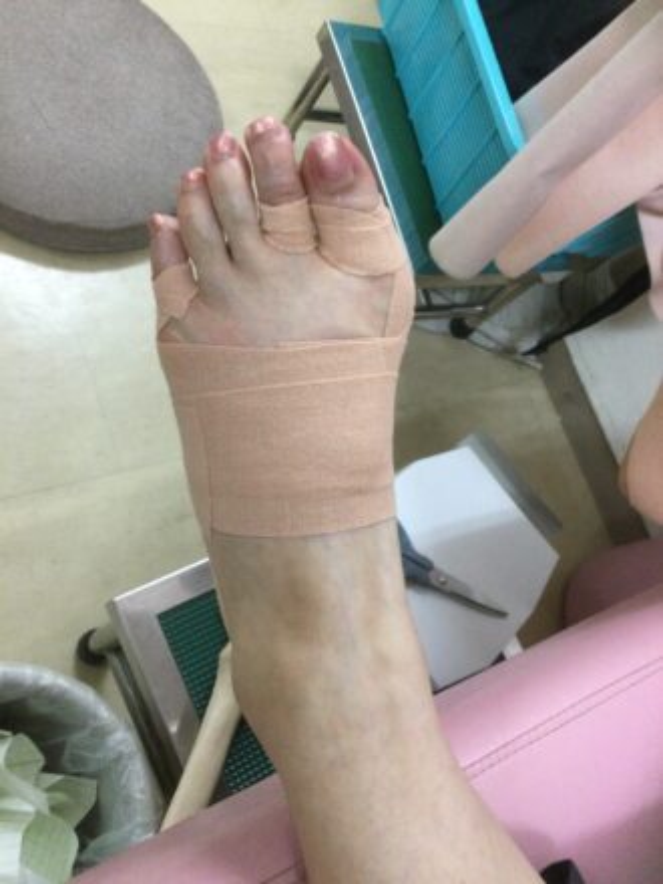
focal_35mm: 31
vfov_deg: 58.4
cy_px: 442
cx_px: 332
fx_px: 792
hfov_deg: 45.4
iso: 160
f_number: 2.4
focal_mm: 3.3
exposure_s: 1/30
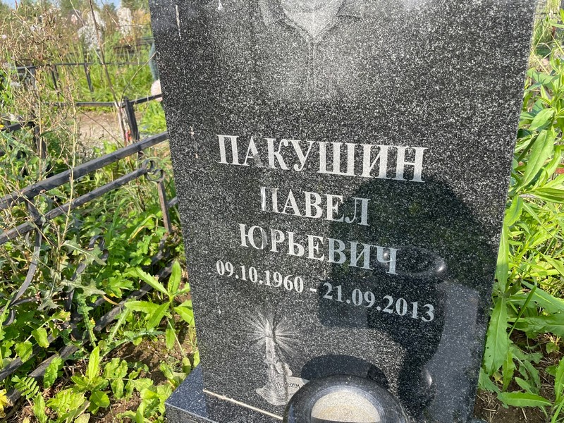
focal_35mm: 26
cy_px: 212
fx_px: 424
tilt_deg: -22.2
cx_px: 282
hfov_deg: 67.3
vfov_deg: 53.1
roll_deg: +2.5
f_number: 1.6
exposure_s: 1/997
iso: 32
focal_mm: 4.2
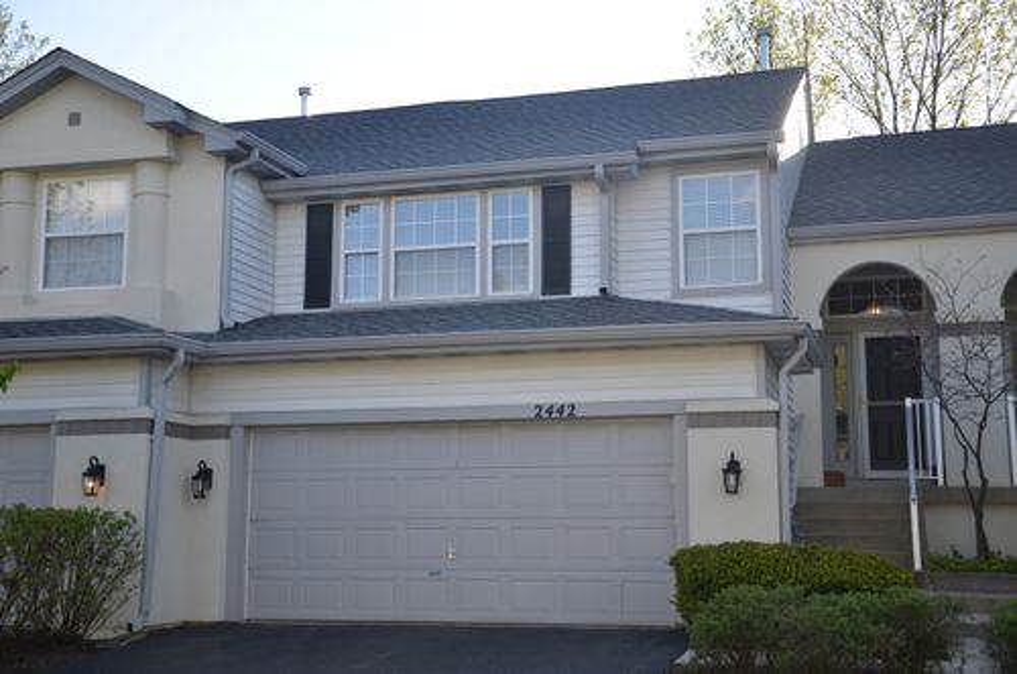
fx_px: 1353
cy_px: 337
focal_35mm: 48
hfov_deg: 41.2
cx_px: 508
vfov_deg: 27.9
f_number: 4.2
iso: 100
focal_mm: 32
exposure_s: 1/250
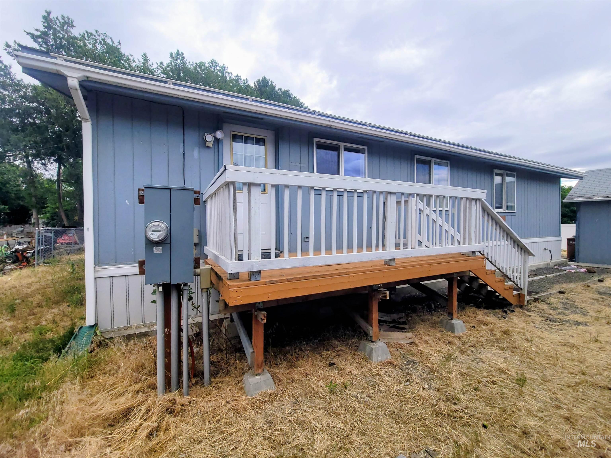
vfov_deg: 89.9
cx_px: 306
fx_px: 229
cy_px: 229
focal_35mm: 13
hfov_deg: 106.2
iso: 64
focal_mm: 2.2
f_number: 2.2
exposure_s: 1/1554
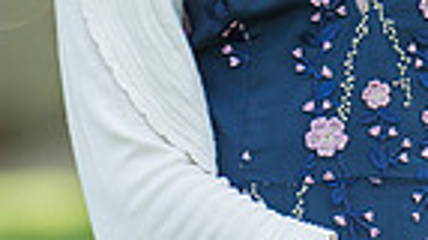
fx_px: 9634
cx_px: 410
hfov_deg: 2.5
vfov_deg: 1.4
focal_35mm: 850
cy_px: -284
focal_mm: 200
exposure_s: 1/1250
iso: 400
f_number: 2.8
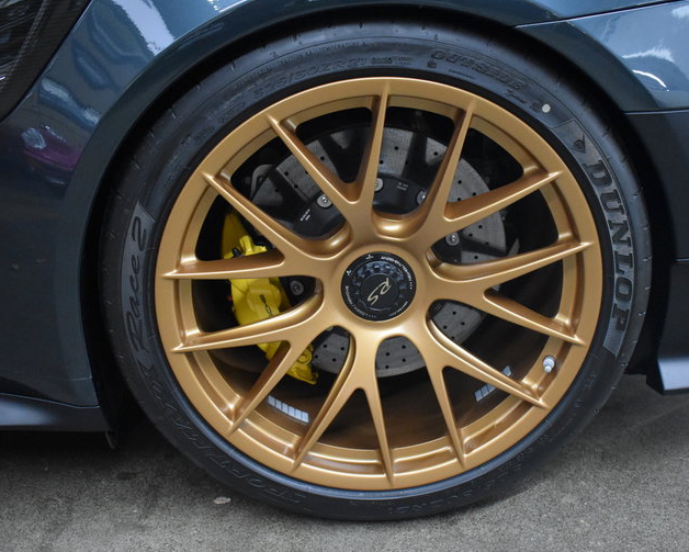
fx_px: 807
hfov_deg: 46.2
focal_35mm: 40
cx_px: 365
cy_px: 277
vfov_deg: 37.7
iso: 4500
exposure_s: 1/125
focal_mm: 23
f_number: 3.8
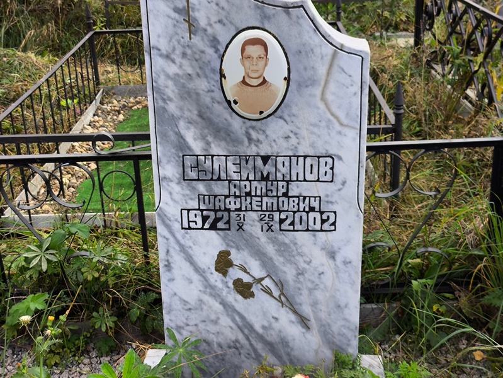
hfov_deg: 38.2
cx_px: 252
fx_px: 727
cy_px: 189
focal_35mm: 50
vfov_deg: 29.1
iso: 50
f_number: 1.7
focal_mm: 4.71
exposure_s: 1/438
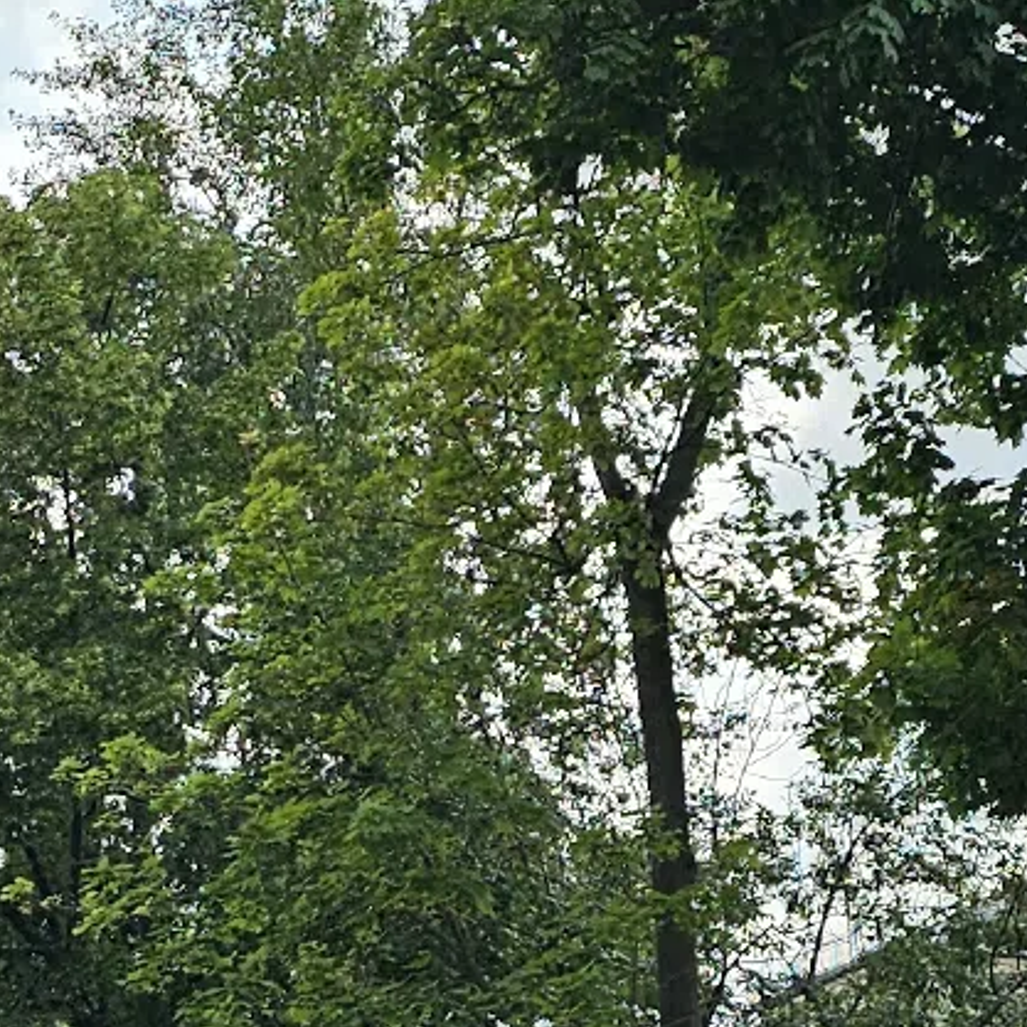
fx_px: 3927
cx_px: 483
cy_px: 1387
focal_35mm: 117
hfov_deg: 14.9
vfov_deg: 14.2
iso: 10
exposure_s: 1/801
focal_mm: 6.3
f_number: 1.7
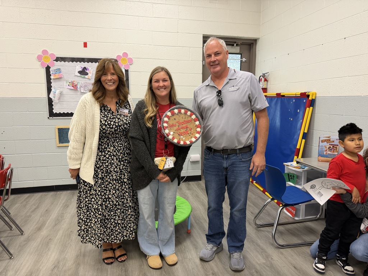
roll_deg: -0.7
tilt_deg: -8.0
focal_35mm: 24
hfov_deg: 71.6
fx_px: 255
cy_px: 138
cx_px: 184
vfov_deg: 56.8
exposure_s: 1/120
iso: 200
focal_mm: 6.76
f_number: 1.78
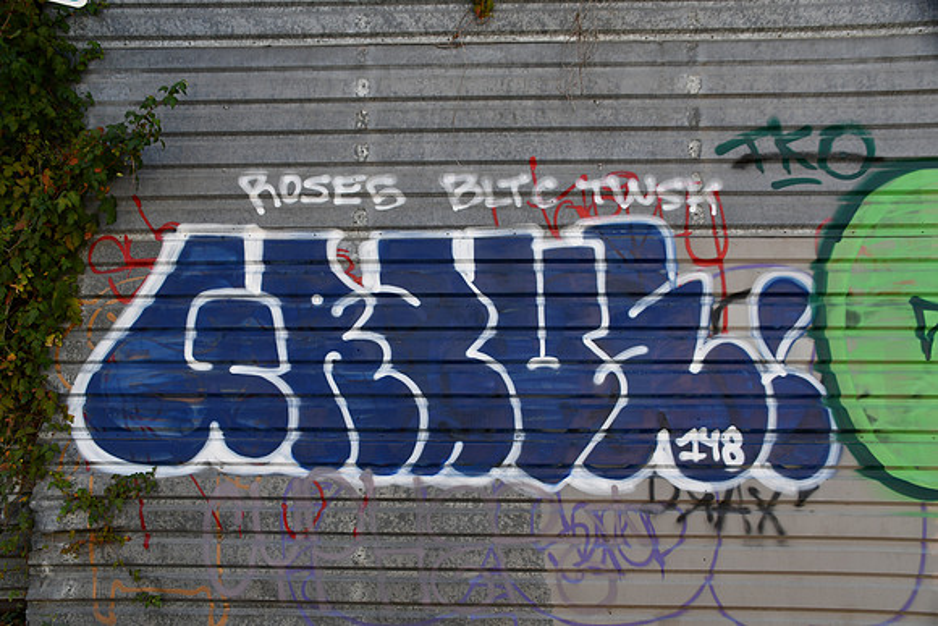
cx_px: 469
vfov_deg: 40.0
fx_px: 860
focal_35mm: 33
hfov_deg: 57.2
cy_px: 313
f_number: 6.3
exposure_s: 1/250
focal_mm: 22
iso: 200
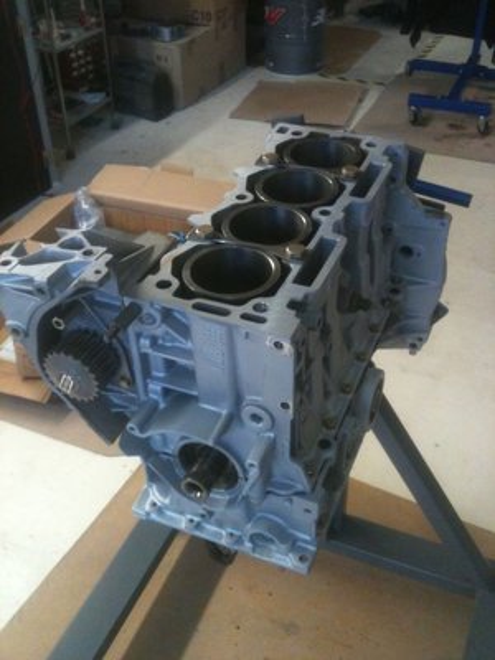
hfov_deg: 40.7
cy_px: 330
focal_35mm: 35
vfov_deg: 52.6
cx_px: 248
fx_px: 667
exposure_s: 1/17
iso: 250
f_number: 2.8
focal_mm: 3.85
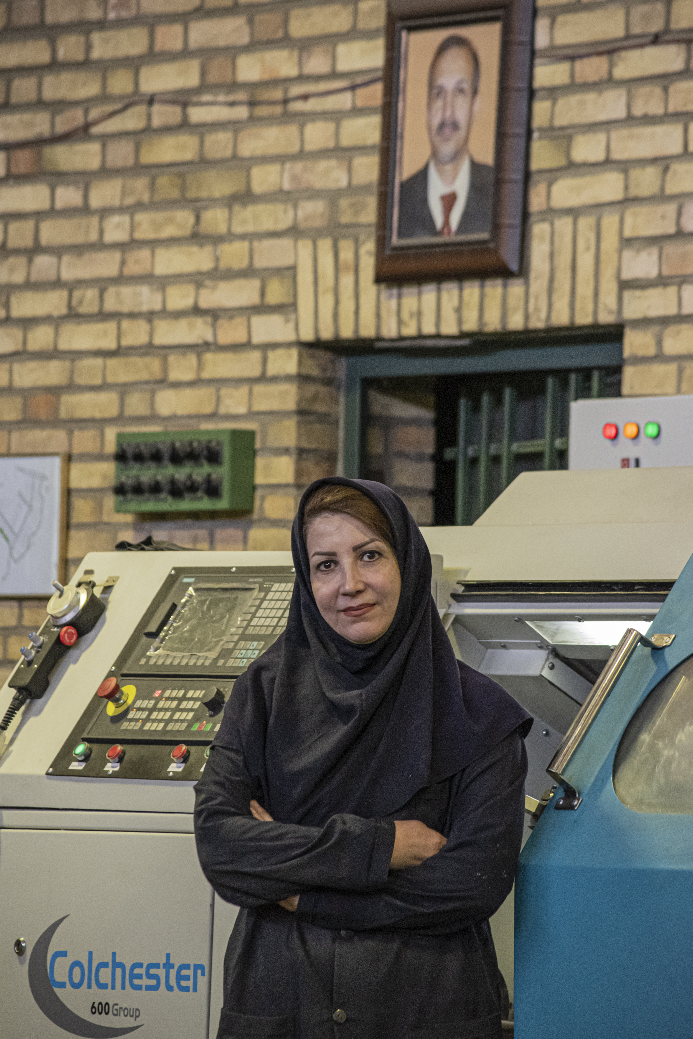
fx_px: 6713
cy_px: 520
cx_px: 346
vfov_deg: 8.9
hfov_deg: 5.9
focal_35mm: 232
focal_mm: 155
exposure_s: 1/125
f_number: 5
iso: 2200
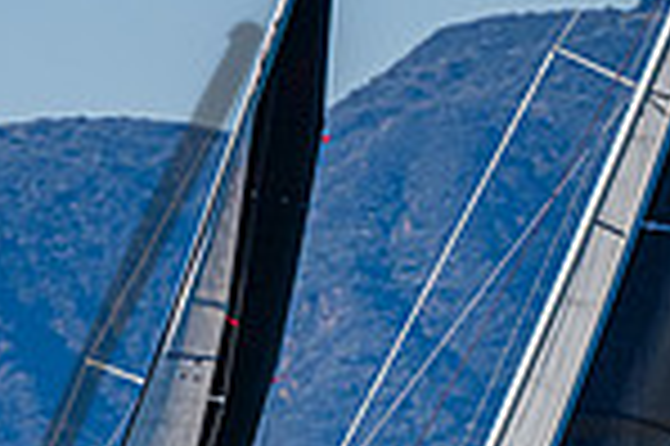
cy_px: 764
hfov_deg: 1.0
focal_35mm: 2113
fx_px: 39282
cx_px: 315
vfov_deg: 0.6
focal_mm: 400
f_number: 5.6
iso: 400
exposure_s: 1/4000
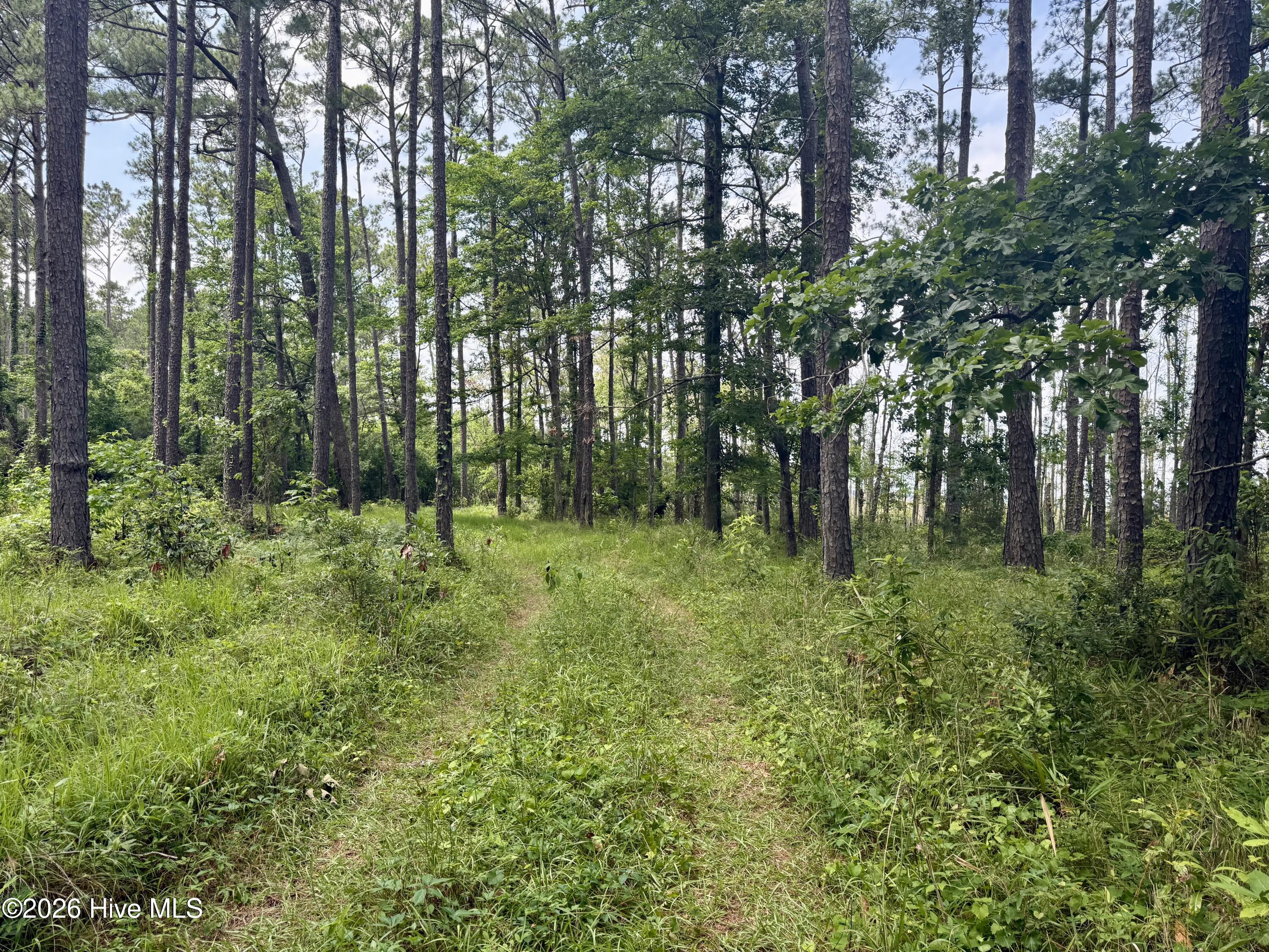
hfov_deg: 71.6
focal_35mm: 24
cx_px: 634
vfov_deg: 56.8
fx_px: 880
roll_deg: -1.4
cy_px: 476
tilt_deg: +1.0
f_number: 1.78
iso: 100
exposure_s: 1/1018
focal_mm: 6.76
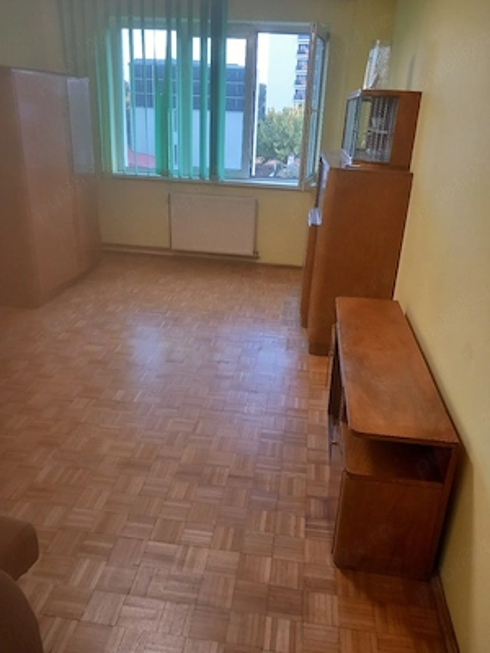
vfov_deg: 65.3
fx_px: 510
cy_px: 326
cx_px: 245
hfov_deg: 51.4
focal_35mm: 27
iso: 160
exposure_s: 1/50
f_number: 1.8
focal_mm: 4
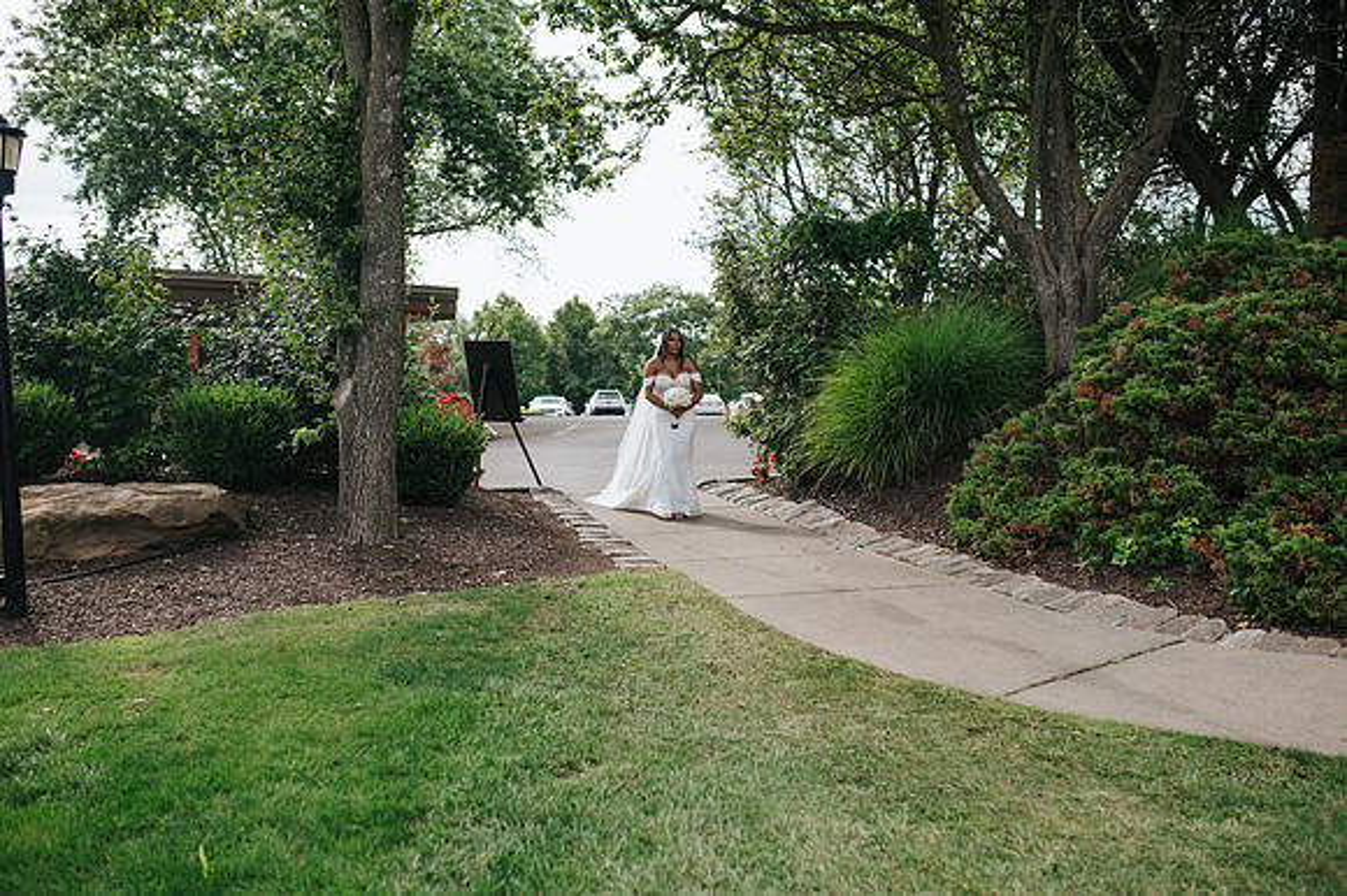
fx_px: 1314
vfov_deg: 37.7
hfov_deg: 54.3
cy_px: 448
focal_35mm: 35
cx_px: 674
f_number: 2.8
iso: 250
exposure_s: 1/1600
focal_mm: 35
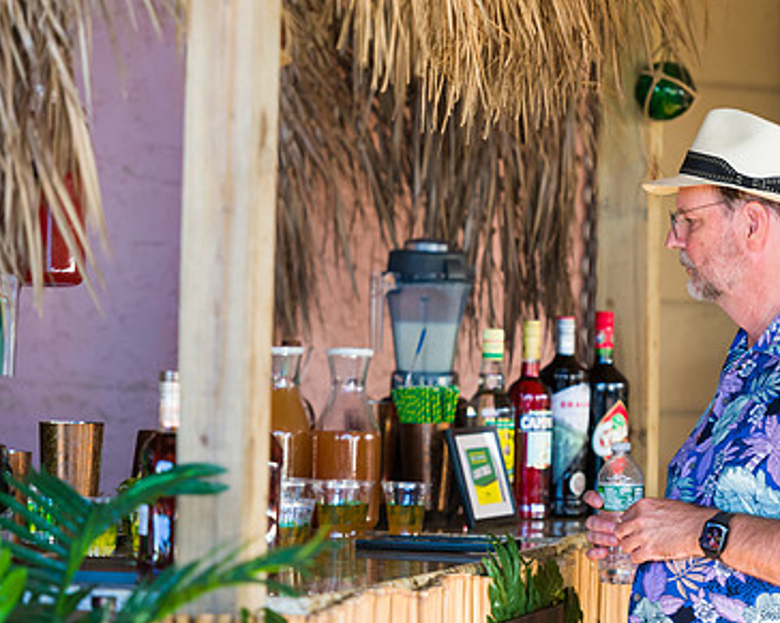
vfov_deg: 6.7
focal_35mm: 232
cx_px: 461
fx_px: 5354
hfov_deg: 8.3
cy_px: 309
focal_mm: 155
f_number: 3.2
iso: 500
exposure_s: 1/200
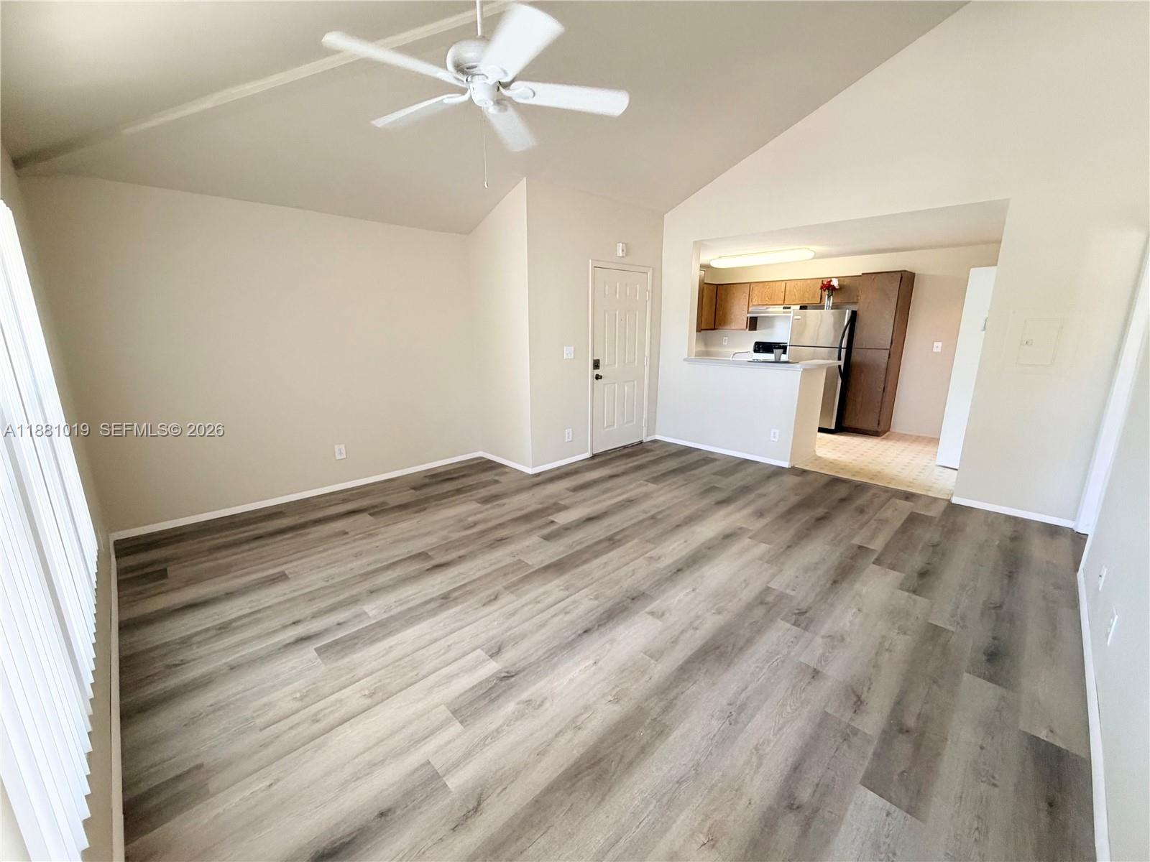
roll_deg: +0.8
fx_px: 465
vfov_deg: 85.7
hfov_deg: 102.1
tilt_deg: -11.8
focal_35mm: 14
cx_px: 575
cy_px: 431
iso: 400
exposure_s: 1/60
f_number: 2.2
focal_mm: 2.22
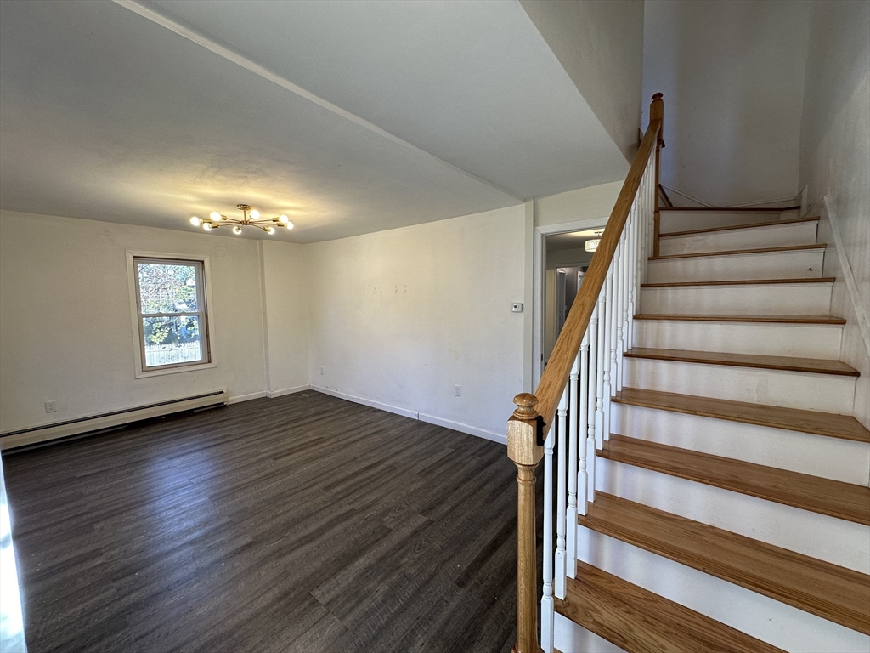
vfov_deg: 85.7
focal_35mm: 14
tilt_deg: -4.1
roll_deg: +0.5
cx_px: 435
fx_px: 352
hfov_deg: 102.1
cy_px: 326
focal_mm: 2.22
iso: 100
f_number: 2.2
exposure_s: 1/120
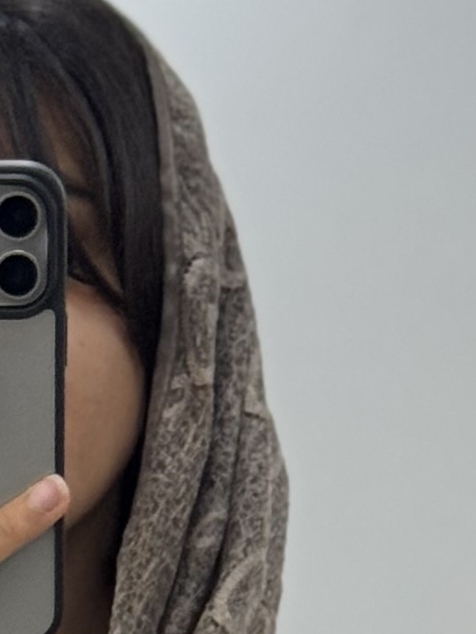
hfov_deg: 5.5
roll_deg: -1.4
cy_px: 1215
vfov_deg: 7.2
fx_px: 4894
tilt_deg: -16.2
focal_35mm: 267
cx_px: -180
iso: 100
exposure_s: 1/50
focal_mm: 6.76
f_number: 1.78
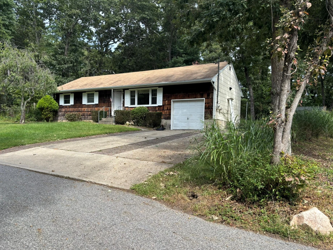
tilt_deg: -0.7
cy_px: 138
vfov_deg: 48.2
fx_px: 279
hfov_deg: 61.6
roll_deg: -1.7
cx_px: 153
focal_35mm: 29
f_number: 1.6
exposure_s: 1/1103
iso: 50
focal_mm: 5.96
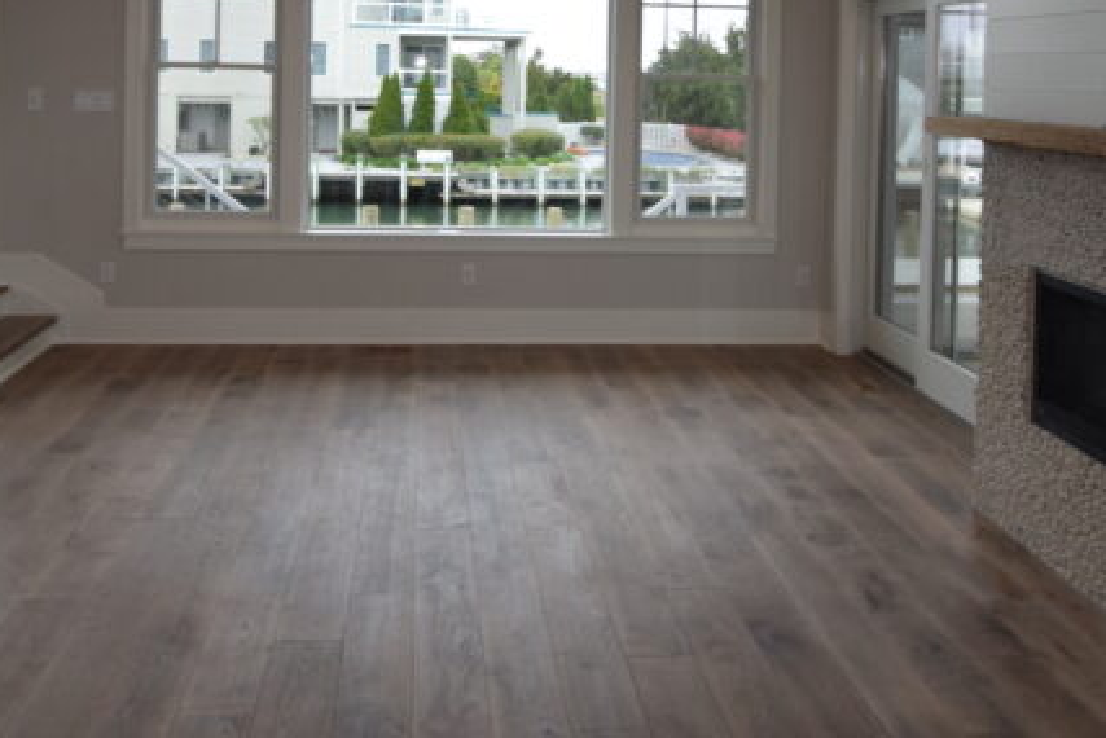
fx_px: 1106
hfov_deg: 53.0
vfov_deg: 35.3
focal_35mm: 36
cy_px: 110
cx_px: 484
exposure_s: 1/200
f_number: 6.3
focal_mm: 10
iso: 640
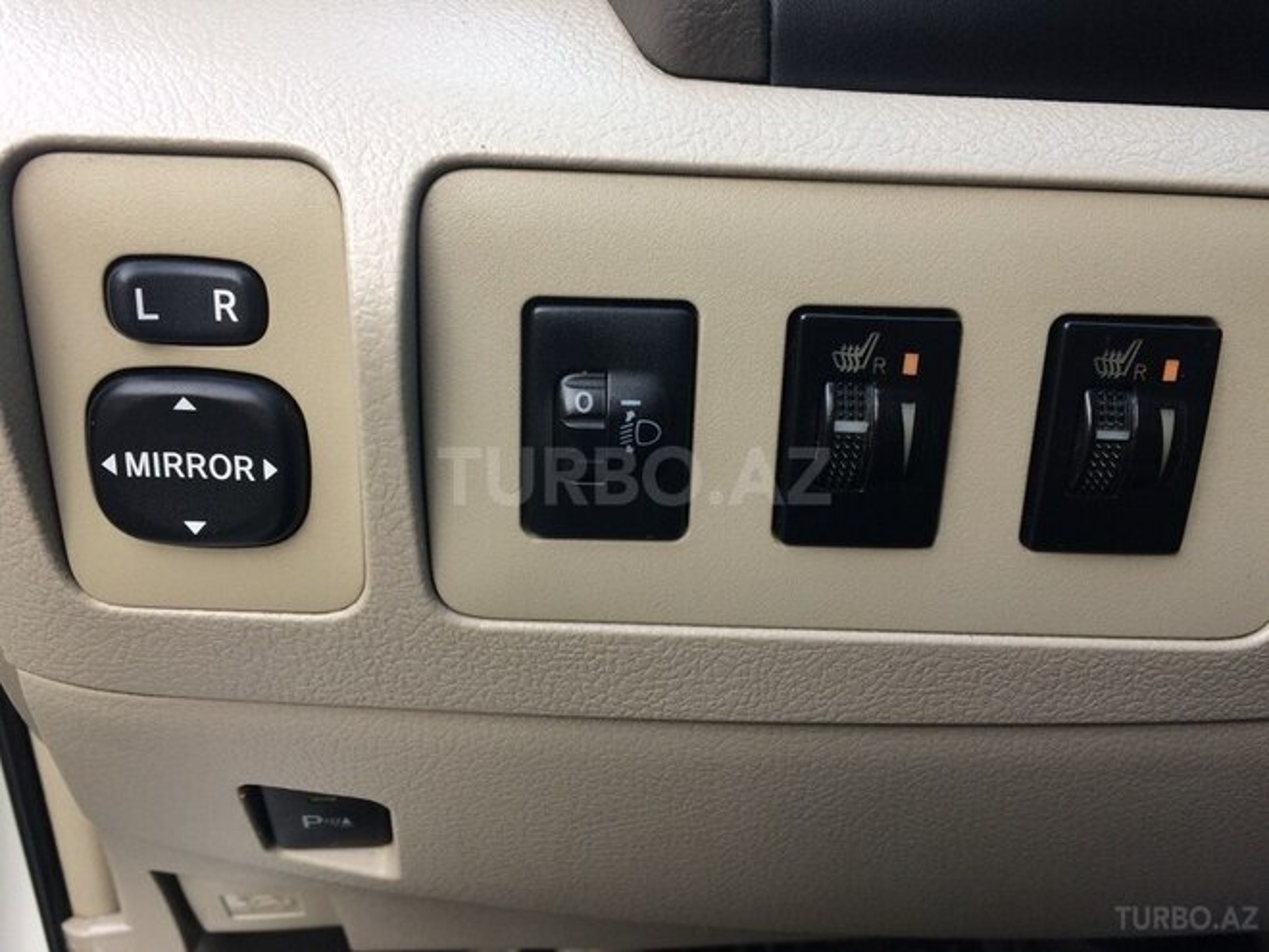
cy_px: 476
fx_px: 1063
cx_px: 634
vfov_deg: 48.2
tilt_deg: -21.0
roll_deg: -1.3
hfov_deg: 61.7
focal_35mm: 29
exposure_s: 1/100
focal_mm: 4.15
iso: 50
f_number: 2.2
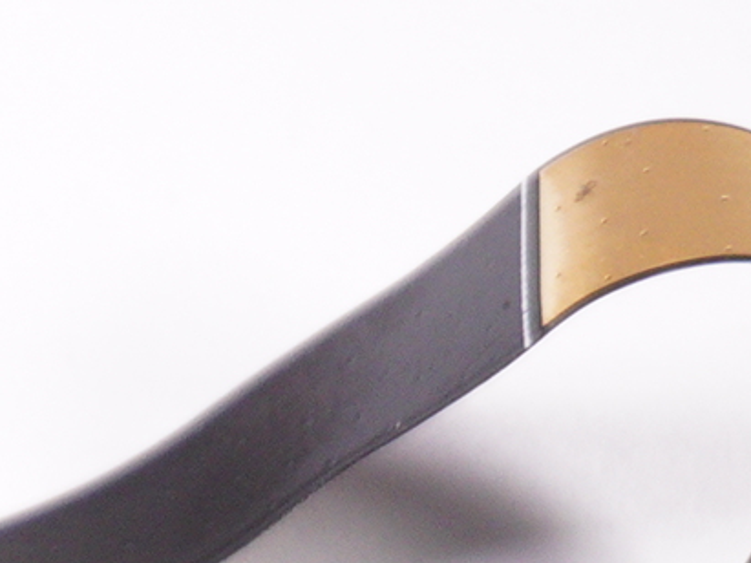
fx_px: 10292
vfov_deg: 3.1
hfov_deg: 4.0
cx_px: -1535
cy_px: 1667
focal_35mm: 475
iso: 800
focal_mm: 45
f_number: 5.6
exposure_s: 1/250
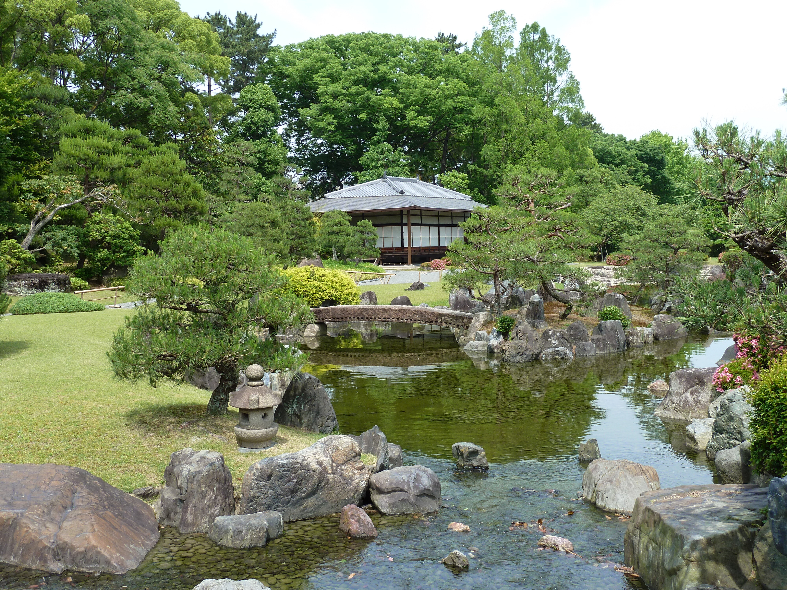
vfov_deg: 38.7
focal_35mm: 37
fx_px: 841
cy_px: 295
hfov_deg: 50.1
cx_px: 394
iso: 80
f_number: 4
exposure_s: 1/320
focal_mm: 6.1
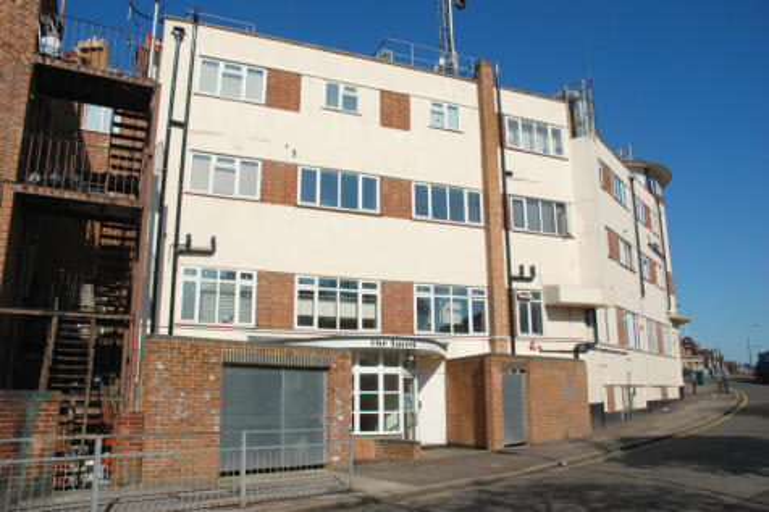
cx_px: 384
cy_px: 256
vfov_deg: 47.9
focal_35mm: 27
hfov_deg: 67.4
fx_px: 577
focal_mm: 18
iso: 200
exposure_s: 1/800
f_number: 8
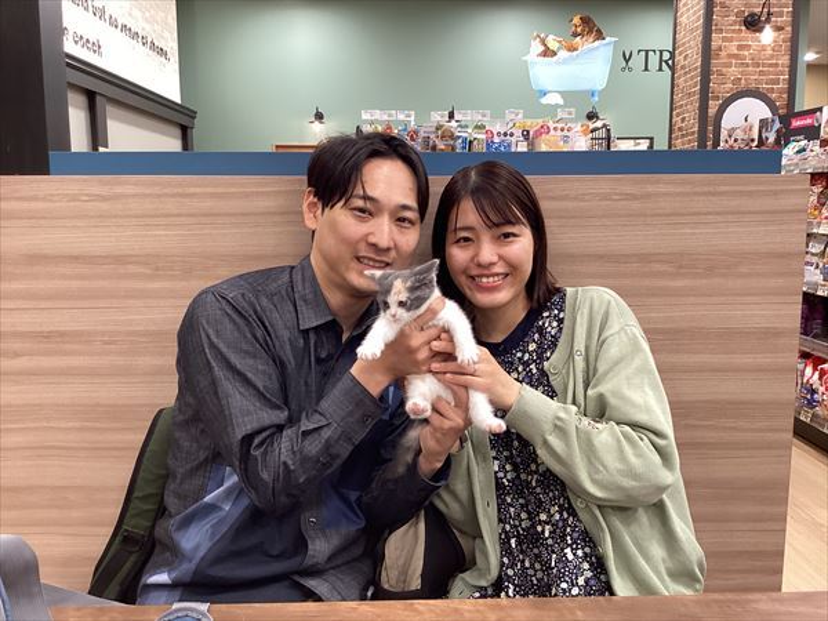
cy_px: 310
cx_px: 414
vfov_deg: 45.4
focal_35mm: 31
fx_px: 742
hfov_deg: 58.4
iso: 125
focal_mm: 3.3
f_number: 2.4
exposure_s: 1/60
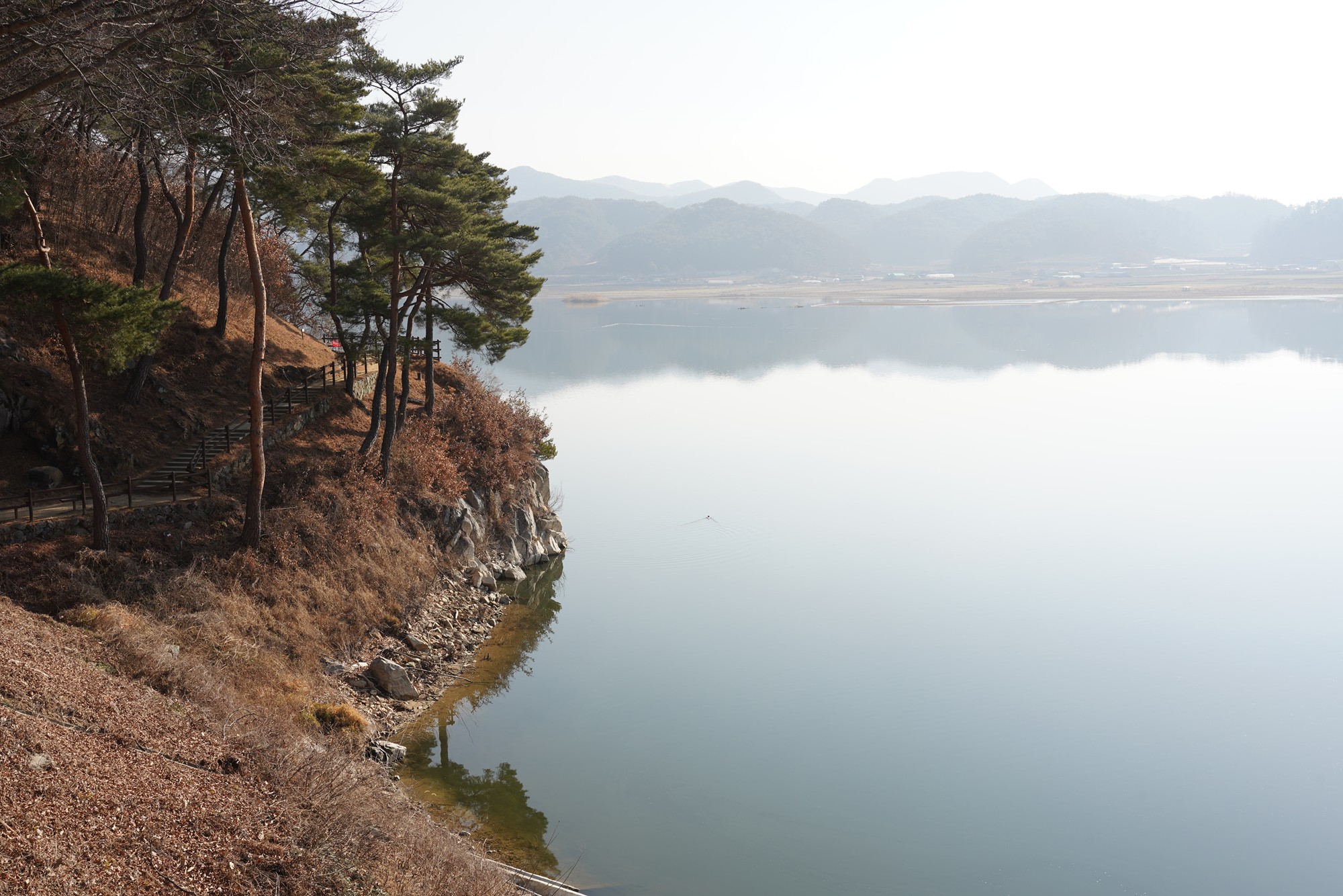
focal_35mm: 38
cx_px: 672
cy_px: 448
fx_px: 1418
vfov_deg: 35.1
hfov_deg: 50.7
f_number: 11
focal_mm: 38
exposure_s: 1/100
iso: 100
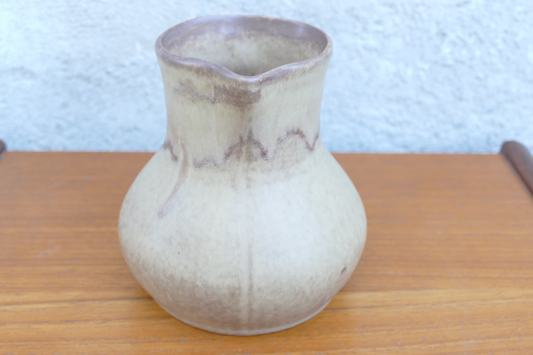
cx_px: 266
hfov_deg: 39.6
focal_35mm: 50
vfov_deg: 27.0
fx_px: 740
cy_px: 178
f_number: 3.3
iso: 320
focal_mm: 18.17
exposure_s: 1/80
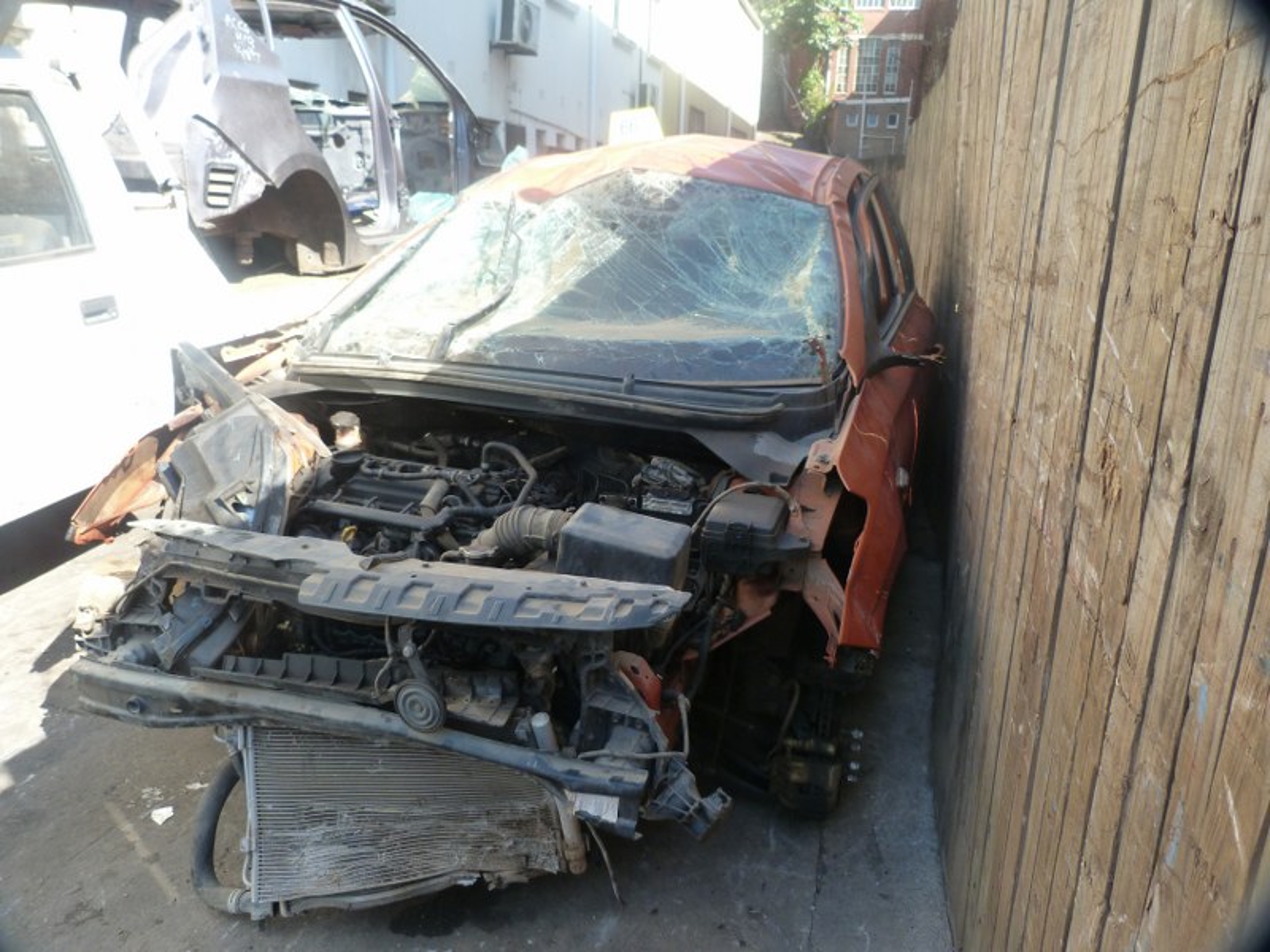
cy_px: 476
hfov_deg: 69.4
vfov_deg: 54.9
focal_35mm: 25
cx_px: 635
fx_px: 917
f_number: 3.2
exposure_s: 1/125
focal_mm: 4.5
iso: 125
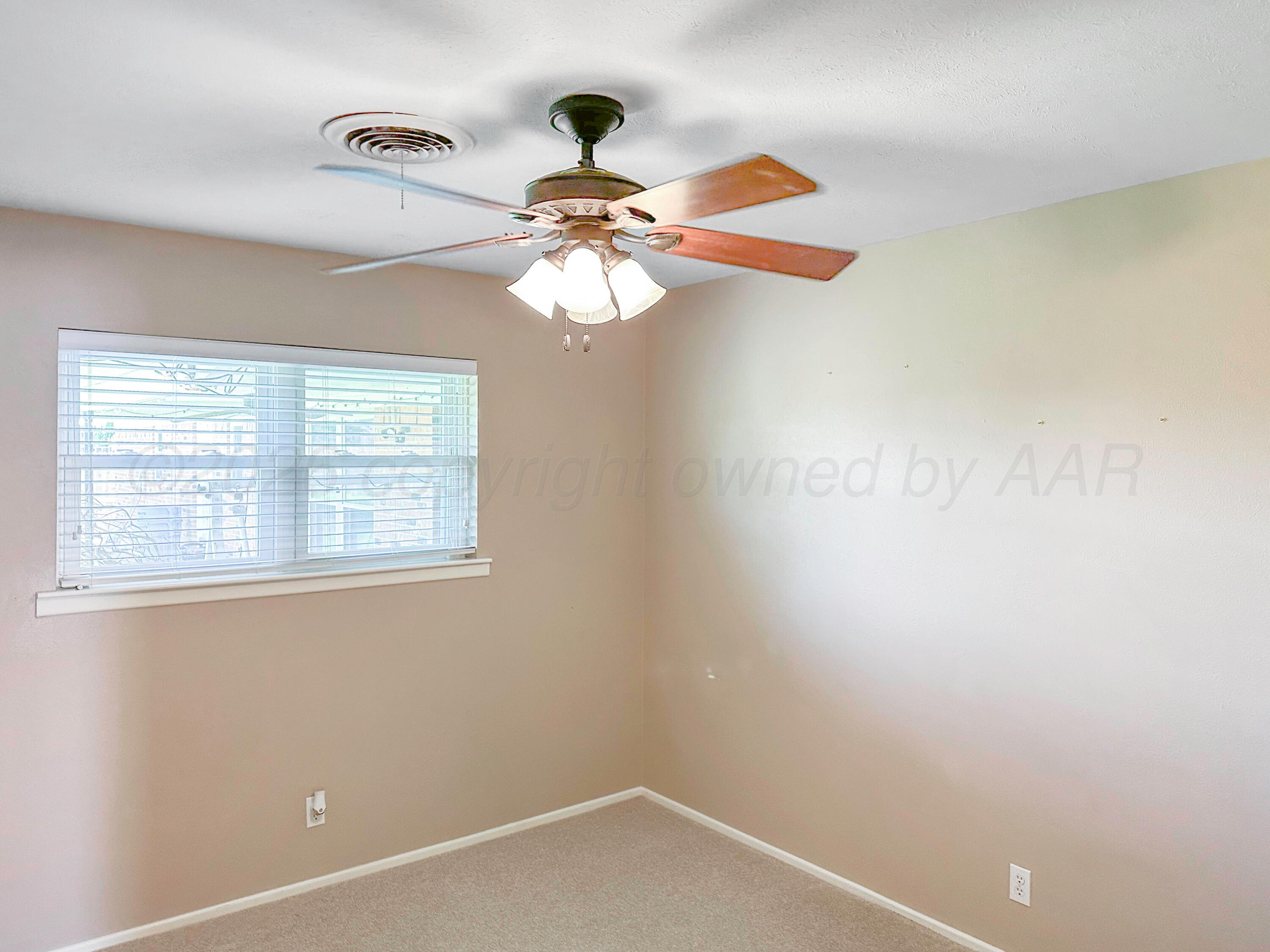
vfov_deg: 56.8
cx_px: 635
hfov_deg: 71.6
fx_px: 881
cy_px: 476
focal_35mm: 24
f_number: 1.8
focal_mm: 6.86
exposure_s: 1/60
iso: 320
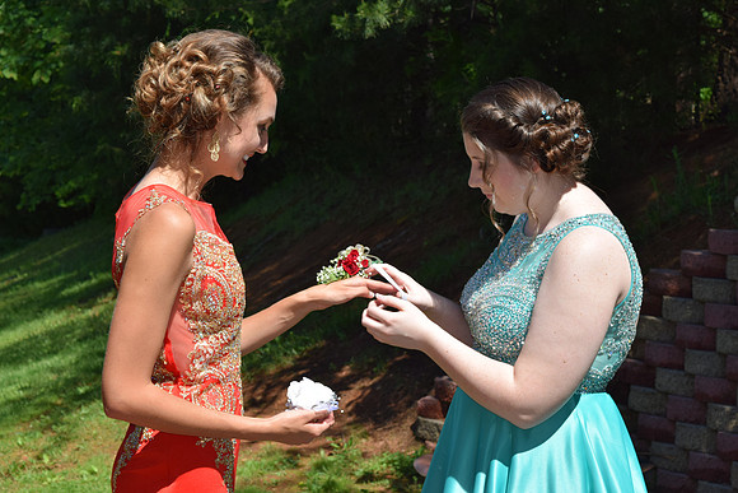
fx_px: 1692
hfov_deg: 24.6
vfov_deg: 16.6
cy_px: 246
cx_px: 369
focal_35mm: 82
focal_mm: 55
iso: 100
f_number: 9
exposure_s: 1/200
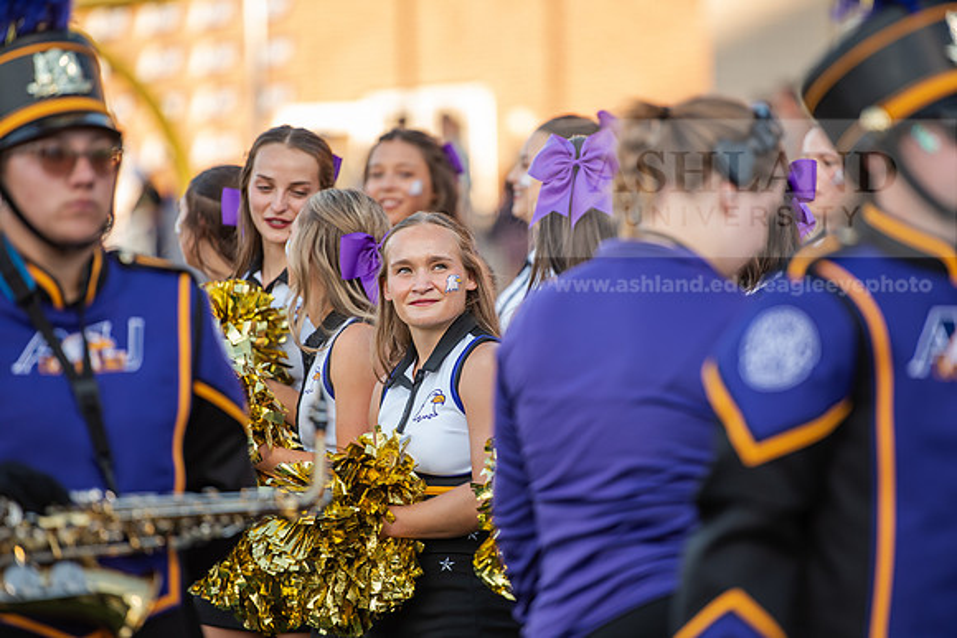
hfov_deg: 10.3
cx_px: 478
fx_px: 5318
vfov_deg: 6.9
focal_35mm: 200
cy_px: 319
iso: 250
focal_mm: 200
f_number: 3.2
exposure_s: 1/400
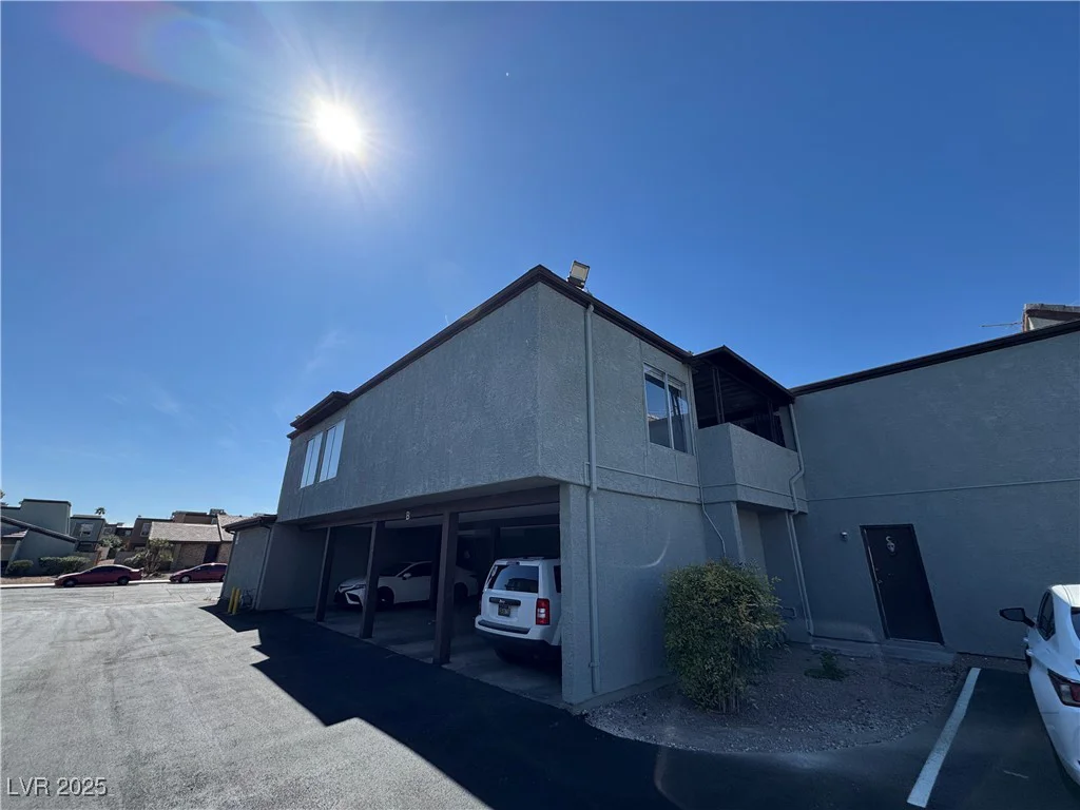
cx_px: 540
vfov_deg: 85.7
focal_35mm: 14
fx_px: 437
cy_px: 405
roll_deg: -1.4
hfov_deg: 102.1
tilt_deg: +17.6
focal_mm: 2.22
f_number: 2.2
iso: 40
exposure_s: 1/1506
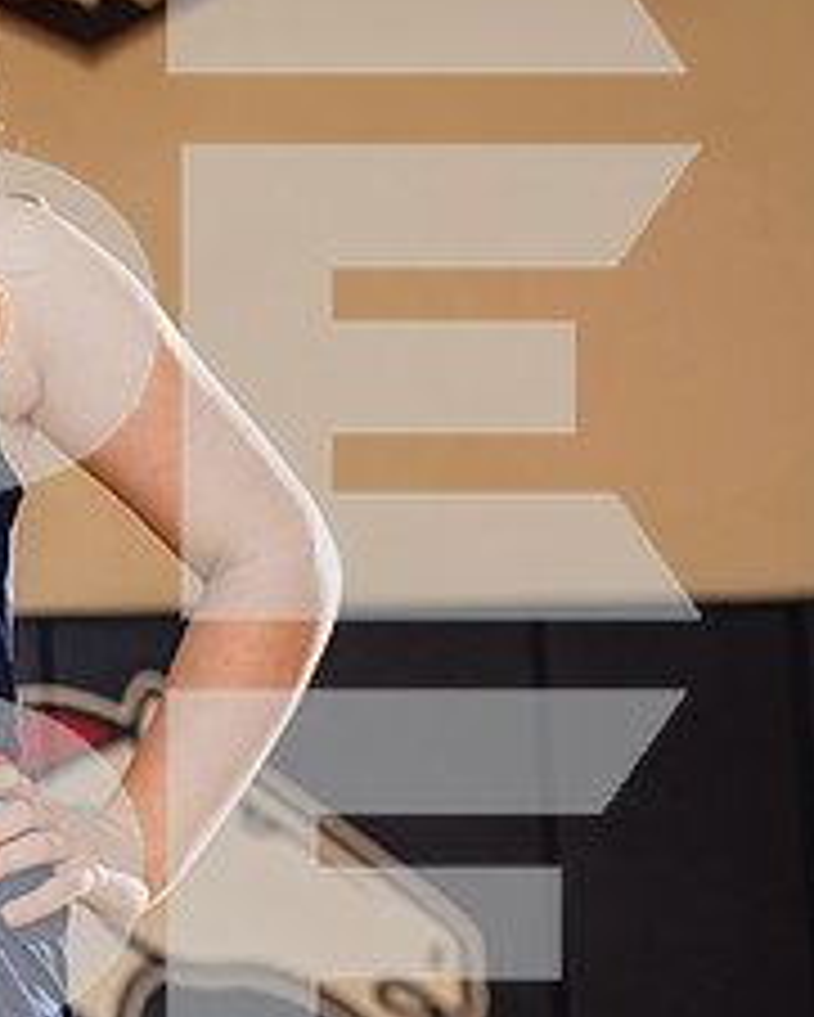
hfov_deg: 10.1
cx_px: -445
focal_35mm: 147
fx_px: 4424
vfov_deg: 13.1
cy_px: 385
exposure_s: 1/250
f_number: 4.5
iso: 400
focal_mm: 61
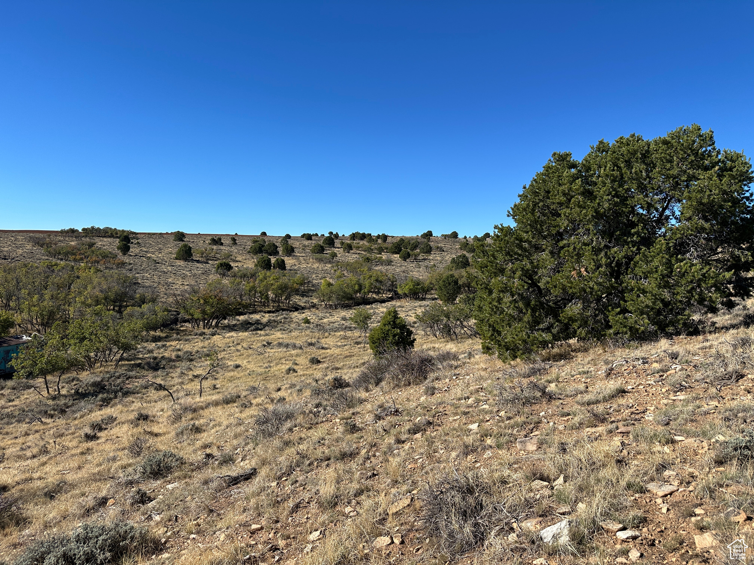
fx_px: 523
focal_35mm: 24
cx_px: 377
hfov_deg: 71.6
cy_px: 282
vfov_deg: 56.8
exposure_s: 1/4348
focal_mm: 6.86
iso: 80
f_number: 1.78
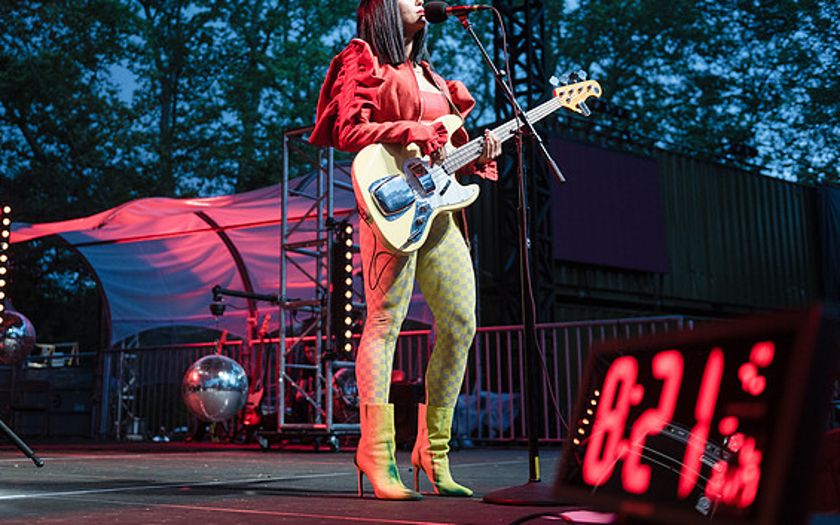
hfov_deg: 46.1
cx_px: 361
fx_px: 984
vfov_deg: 29.8
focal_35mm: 43
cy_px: 204
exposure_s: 1/200
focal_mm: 36
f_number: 2.8
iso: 1250
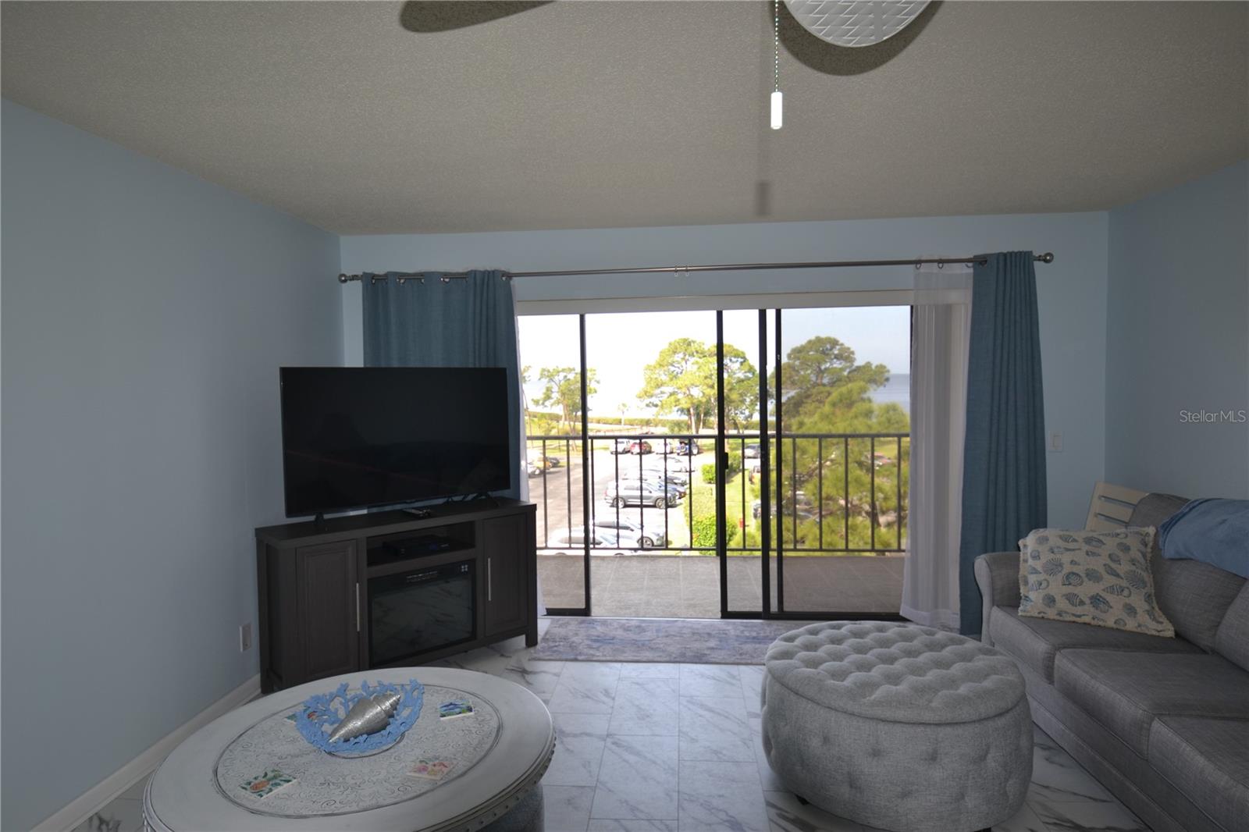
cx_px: 624
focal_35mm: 21
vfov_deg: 59.5
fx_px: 728
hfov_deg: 81.2
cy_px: 416
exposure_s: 1/125
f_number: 4
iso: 100
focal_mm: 14
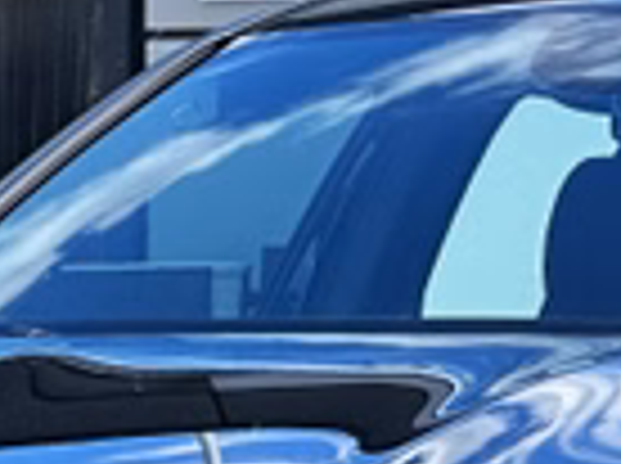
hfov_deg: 4.4
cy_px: 644
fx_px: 8023
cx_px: 554
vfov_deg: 3.3
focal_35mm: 448
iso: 32
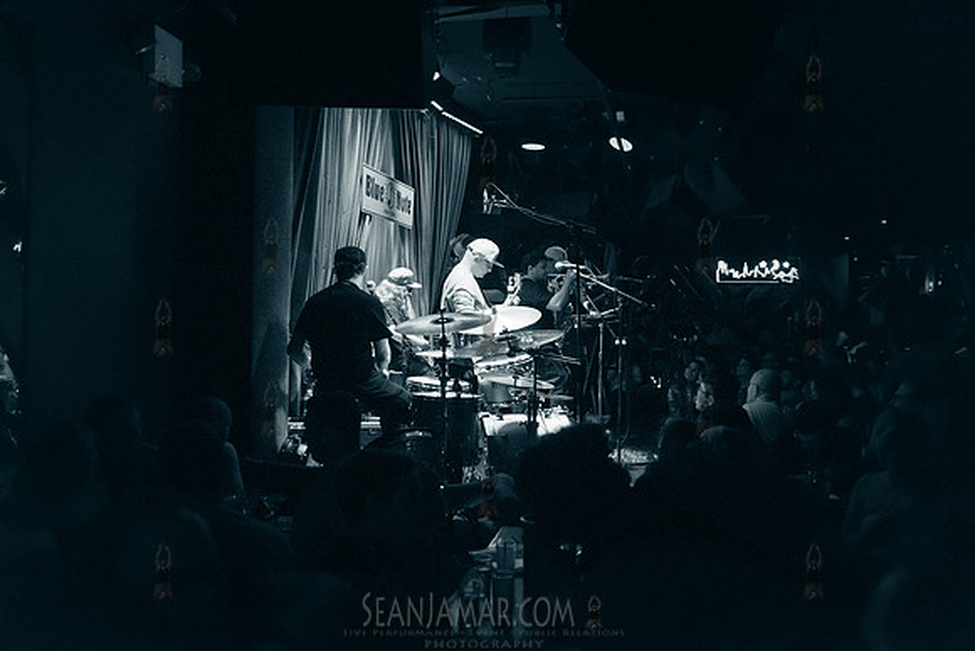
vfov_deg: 41.1
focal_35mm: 32
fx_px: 867
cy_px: 326
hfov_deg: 58.7
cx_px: 488
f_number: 2.8
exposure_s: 1/250
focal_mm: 32
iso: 4000
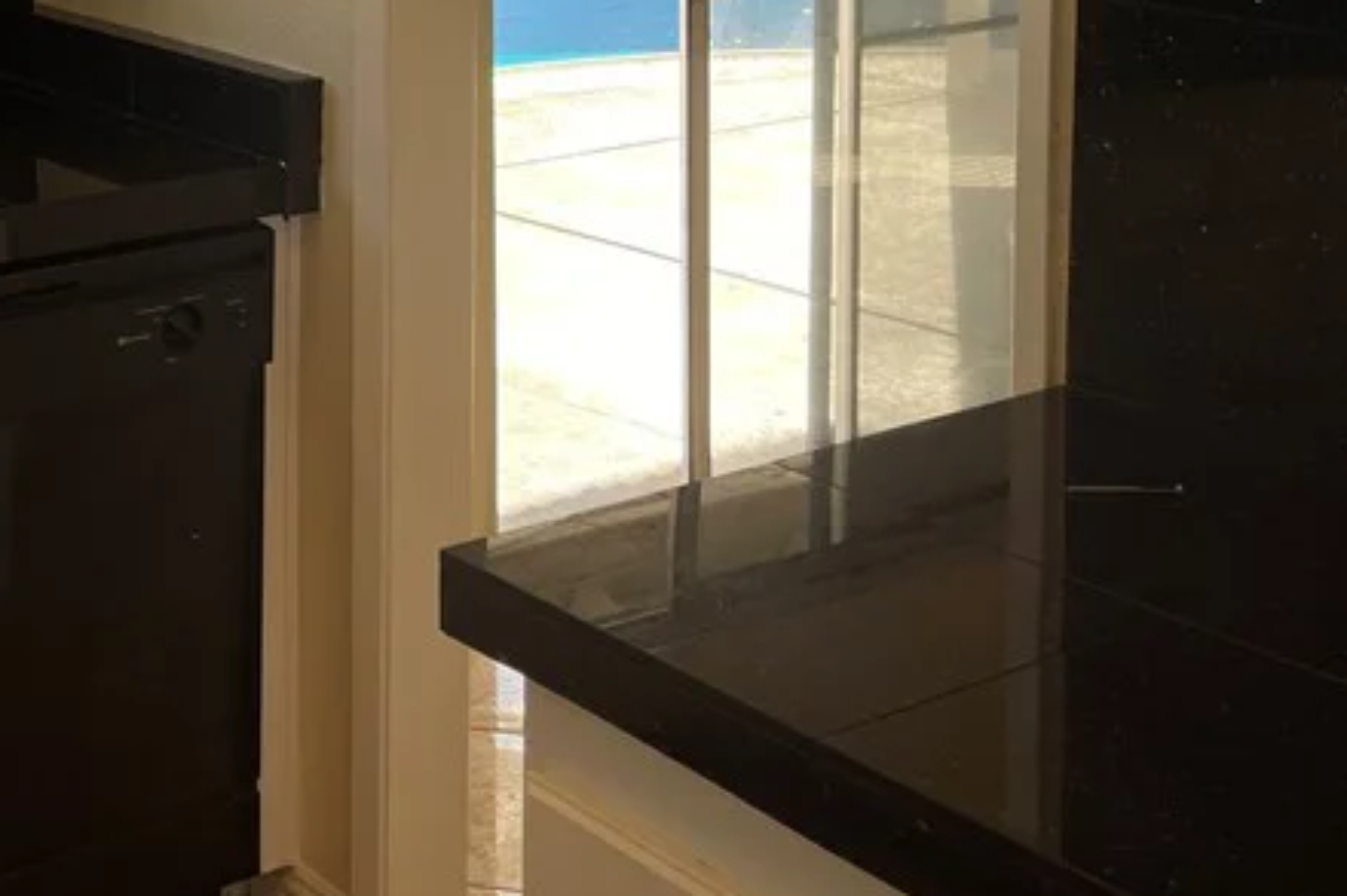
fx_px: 2356
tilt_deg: -4.7
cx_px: 31
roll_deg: +0.6
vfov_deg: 20.0
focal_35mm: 63
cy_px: -232
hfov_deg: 29.9
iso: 32
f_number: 1.6
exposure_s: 1/540
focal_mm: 5.1
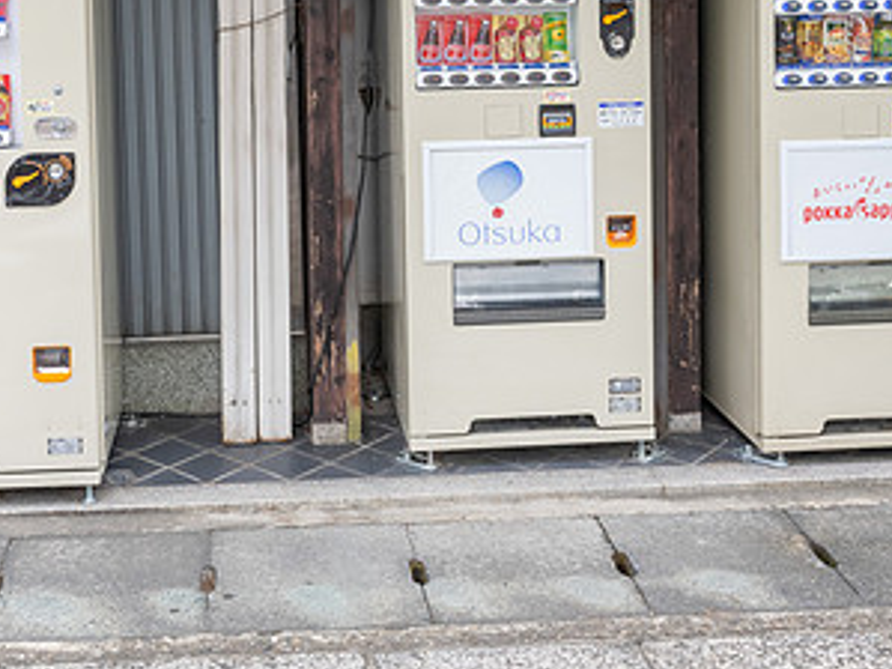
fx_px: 1339
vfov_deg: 26.8
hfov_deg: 36.6
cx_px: 336
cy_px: 31
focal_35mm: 52
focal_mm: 25
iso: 1000
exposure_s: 1/60
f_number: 11
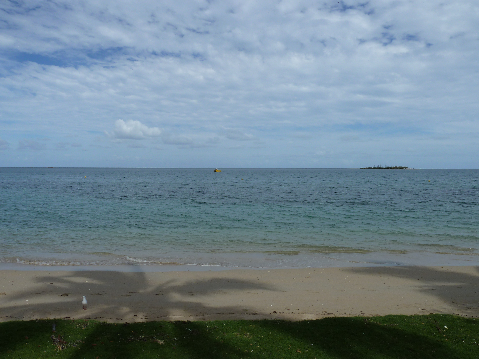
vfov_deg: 54.9
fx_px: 346
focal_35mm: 25
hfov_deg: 69.4
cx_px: 240
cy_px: 180
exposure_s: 1/640
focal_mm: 4.1
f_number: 5.6
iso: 80
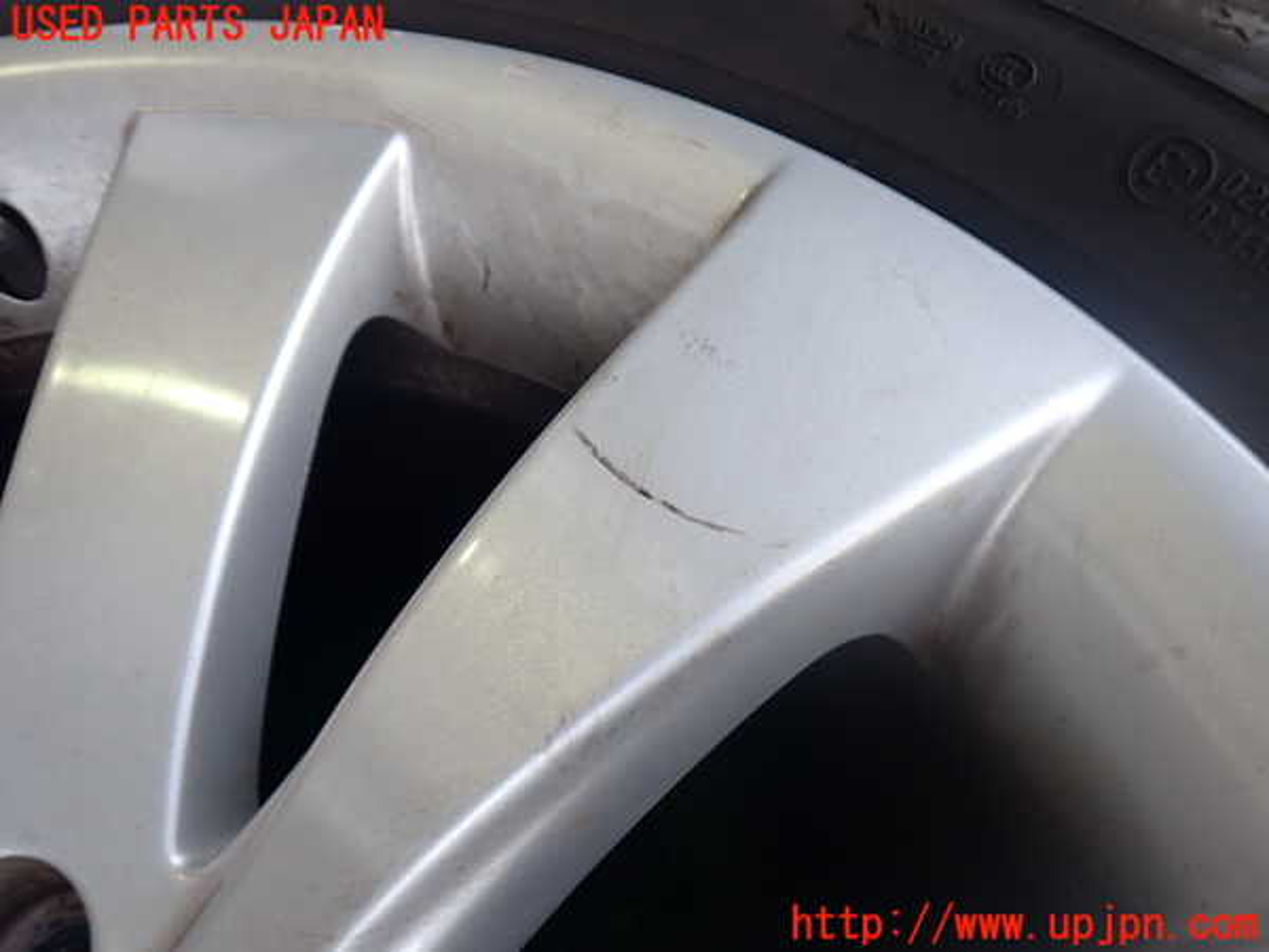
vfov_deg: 46.8
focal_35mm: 30
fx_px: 1100
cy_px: 476
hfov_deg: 60.0
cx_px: 634
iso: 100
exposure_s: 1/125
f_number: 2.3
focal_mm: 5.4
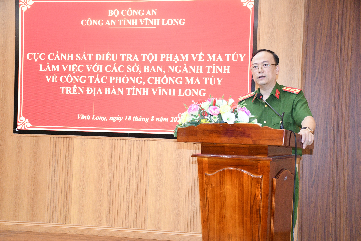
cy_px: 120
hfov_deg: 38.9
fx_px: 511
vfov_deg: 26.5
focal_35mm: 51
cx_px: 180
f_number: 4.2
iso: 2500
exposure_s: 1/100
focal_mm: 34
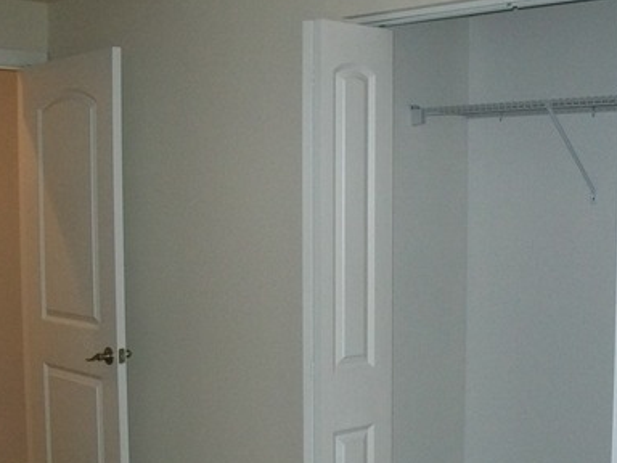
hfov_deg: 32.0
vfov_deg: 24.3
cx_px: 392
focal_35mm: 60
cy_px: 304
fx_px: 1069
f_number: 2.7
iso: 160
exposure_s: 1/60
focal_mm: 6
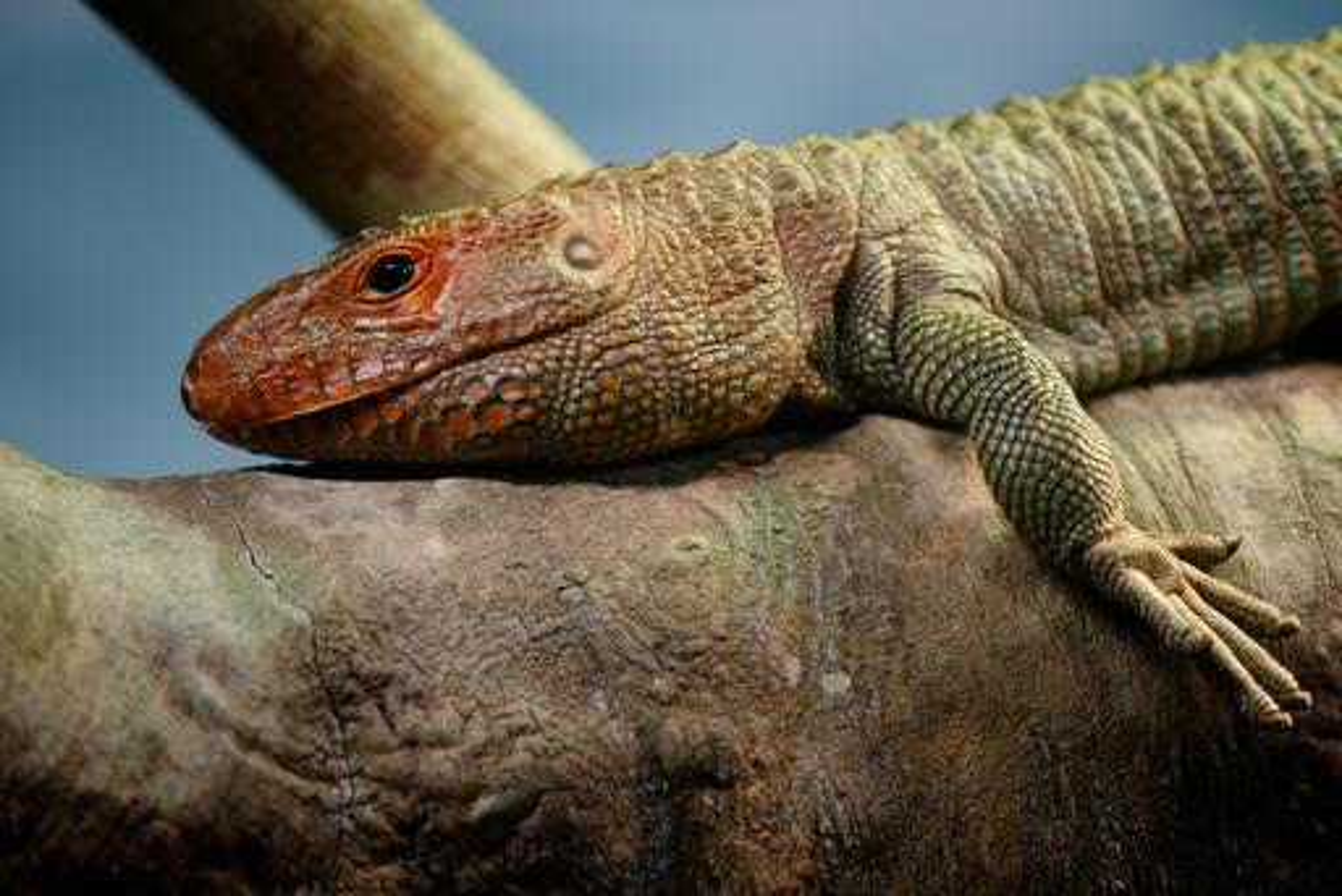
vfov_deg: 6.9
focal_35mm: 200
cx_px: 671
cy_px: 448
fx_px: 7459
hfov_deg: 10.3
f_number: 2.8
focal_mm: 200
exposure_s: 1/200
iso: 800
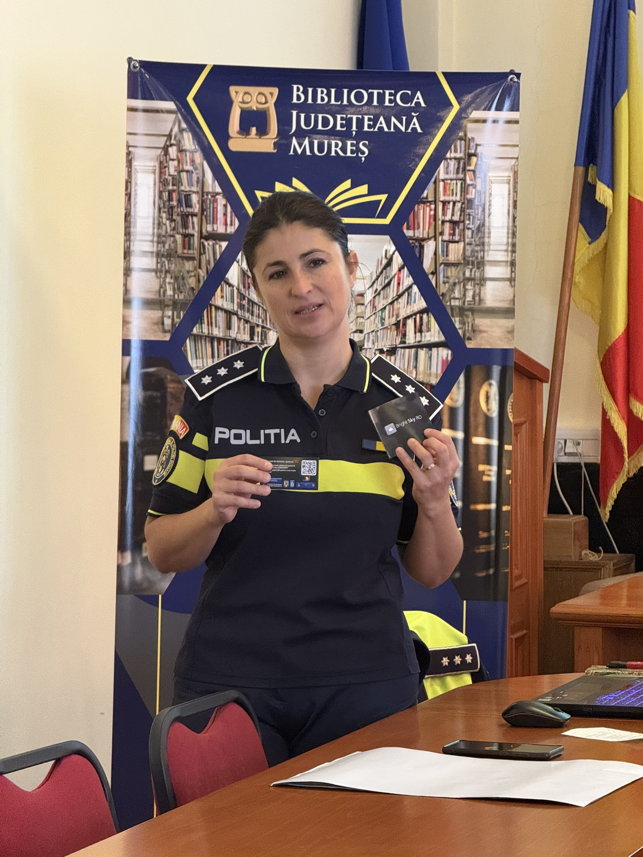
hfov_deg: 12.3
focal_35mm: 120
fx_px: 2972
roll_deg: -0.4
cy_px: 428
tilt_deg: -2.6
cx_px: 322
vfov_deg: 16.4
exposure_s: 1/33
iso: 640
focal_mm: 15.66
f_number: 2.8
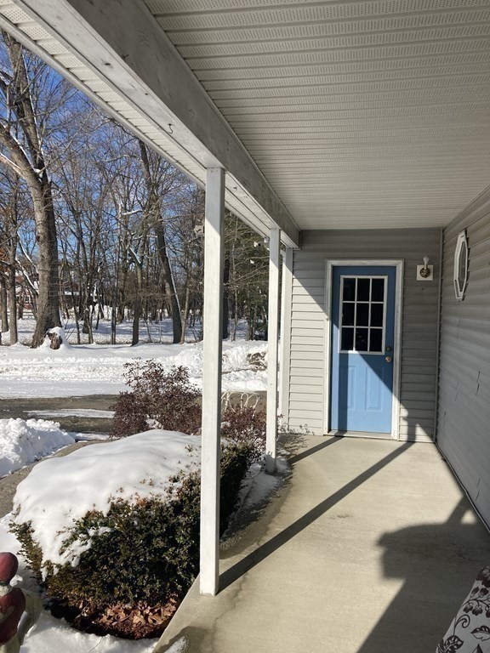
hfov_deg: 49.7
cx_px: 245
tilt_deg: -0.6
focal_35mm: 28
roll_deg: -1.1
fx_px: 528
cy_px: 326
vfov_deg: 63.4
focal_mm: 3.99
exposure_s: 1/3472
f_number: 1.8
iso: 20
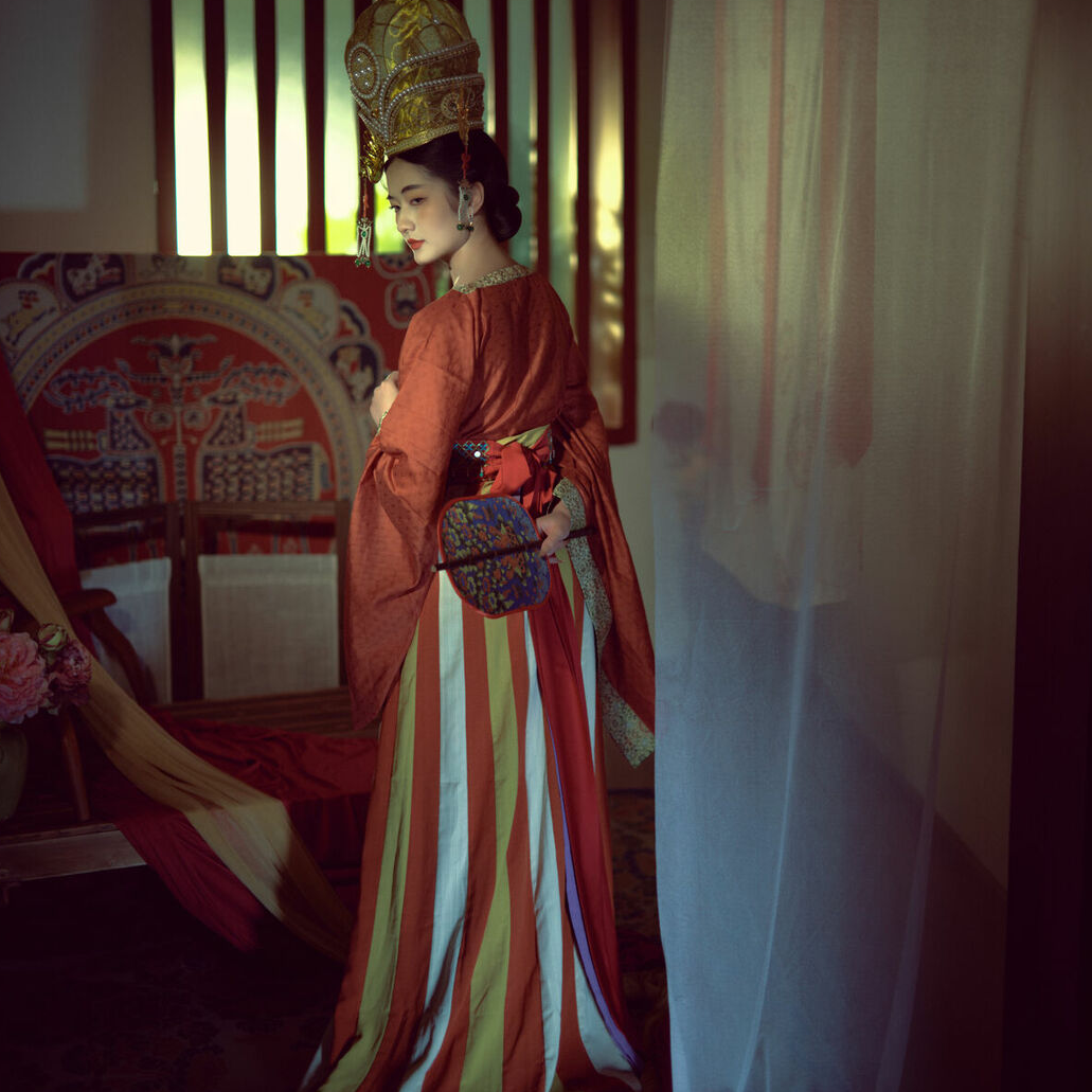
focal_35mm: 48
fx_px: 1713
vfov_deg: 35.3
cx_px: 540
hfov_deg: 35.4
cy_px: 497
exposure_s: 1/250
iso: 200
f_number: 1.4
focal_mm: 50
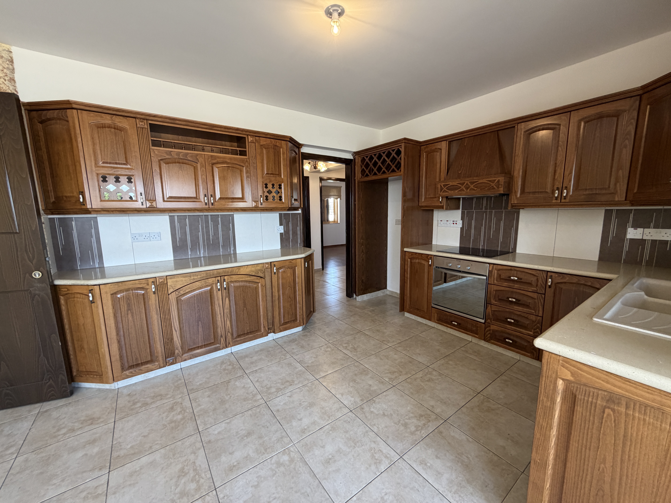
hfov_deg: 102.1
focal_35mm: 14
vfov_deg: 85.7
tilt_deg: -8.0
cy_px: 252
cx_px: 336
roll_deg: +1.2
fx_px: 271
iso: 250
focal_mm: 2.22
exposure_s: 1/100
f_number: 2.2
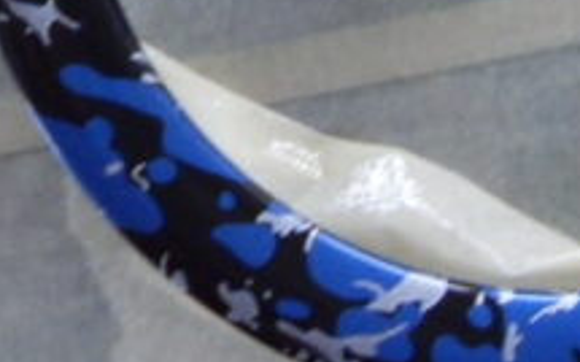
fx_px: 2180
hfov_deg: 15.1
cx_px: 426
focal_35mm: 138
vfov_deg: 9.2
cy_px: -224
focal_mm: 6.3
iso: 200
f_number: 2.8
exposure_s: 1/45
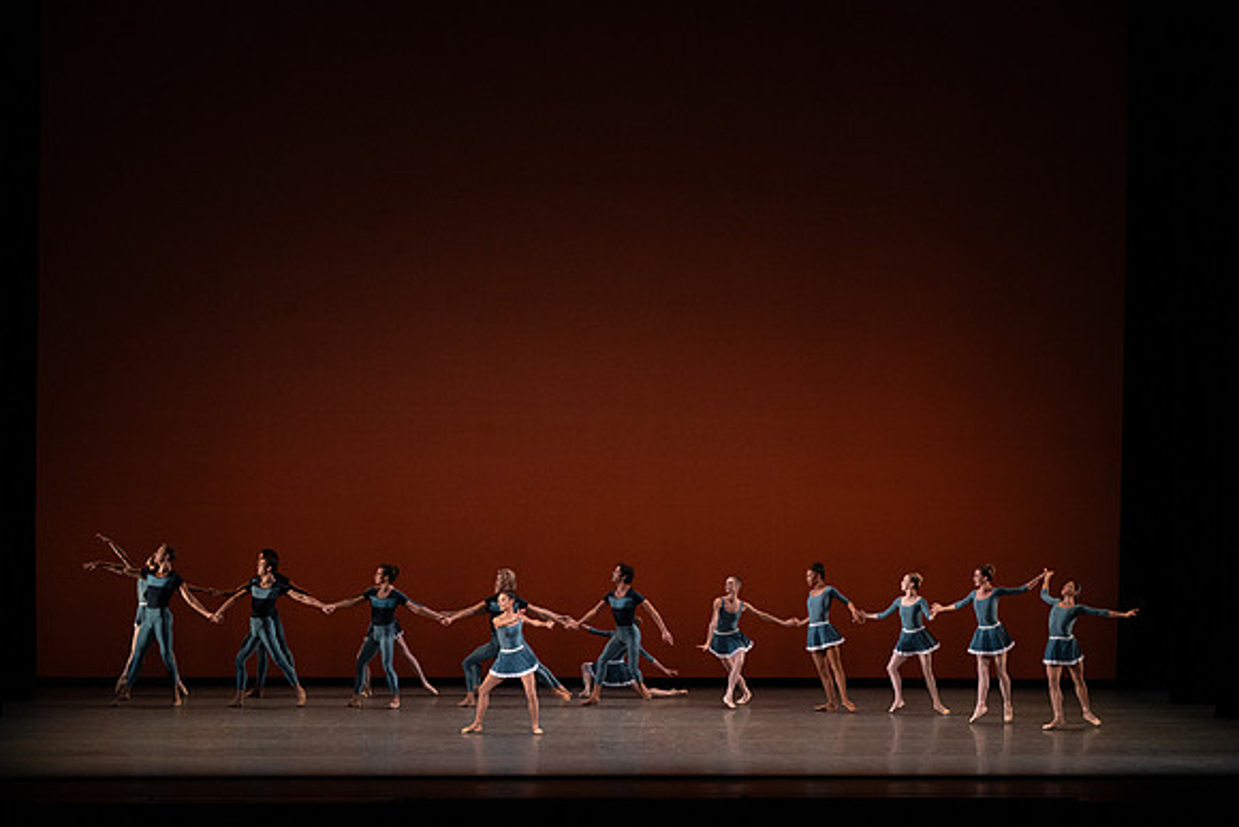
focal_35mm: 100
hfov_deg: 20.4
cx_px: 620
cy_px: 414
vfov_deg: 13.7
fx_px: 3442
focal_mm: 100
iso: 5000
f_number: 9
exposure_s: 1/400
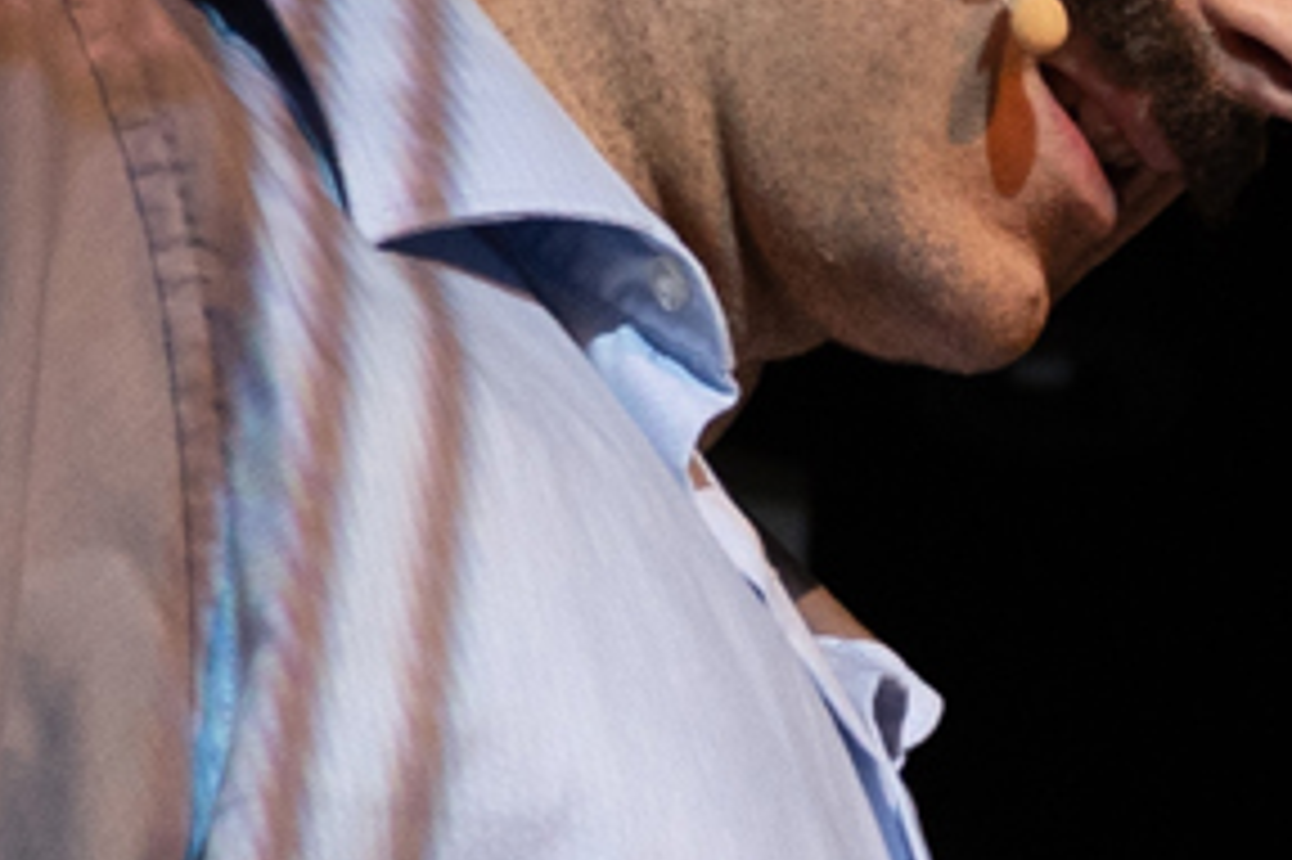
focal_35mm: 223
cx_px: 2282
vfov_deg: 6.2
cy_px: 579
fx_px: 7998
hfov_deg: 8.9
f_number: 2.8
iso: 1000
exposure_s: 1/100
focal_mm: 27
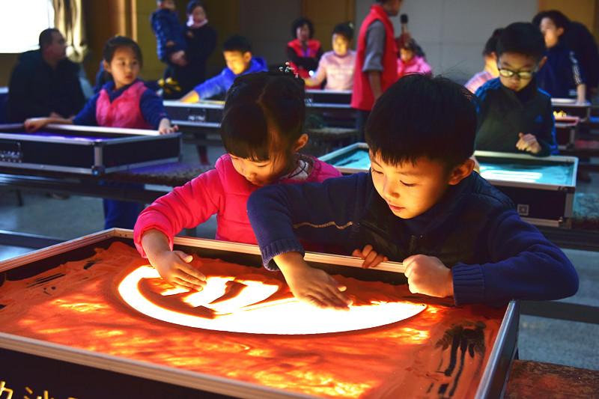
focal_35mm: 44
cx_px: 300
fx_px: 732
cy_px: 200
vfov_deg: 30.5
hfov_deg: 44.5
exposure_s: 1/60
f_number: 5
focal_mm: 44
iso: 1000
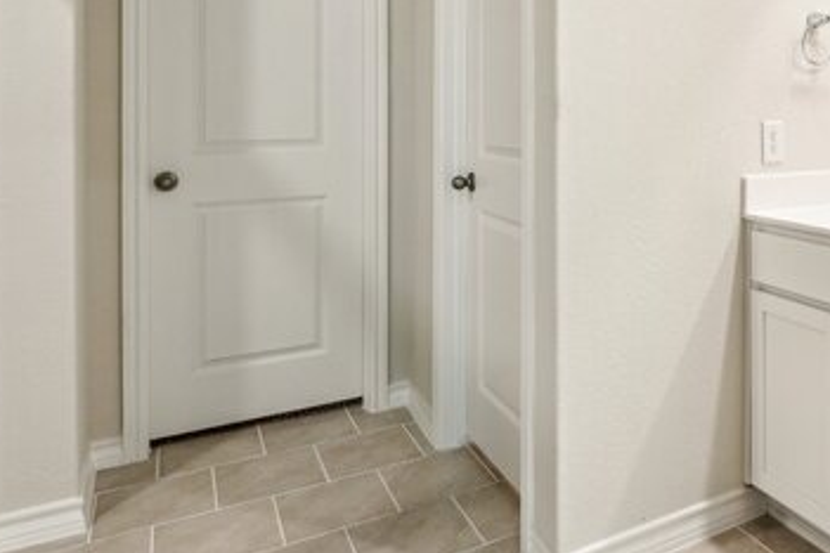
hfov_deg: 55.3
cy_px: 117
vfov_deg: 40.7
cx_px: 683
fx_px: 715
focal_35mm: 31
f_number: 8
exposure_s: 1/15
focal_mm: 17
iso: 640
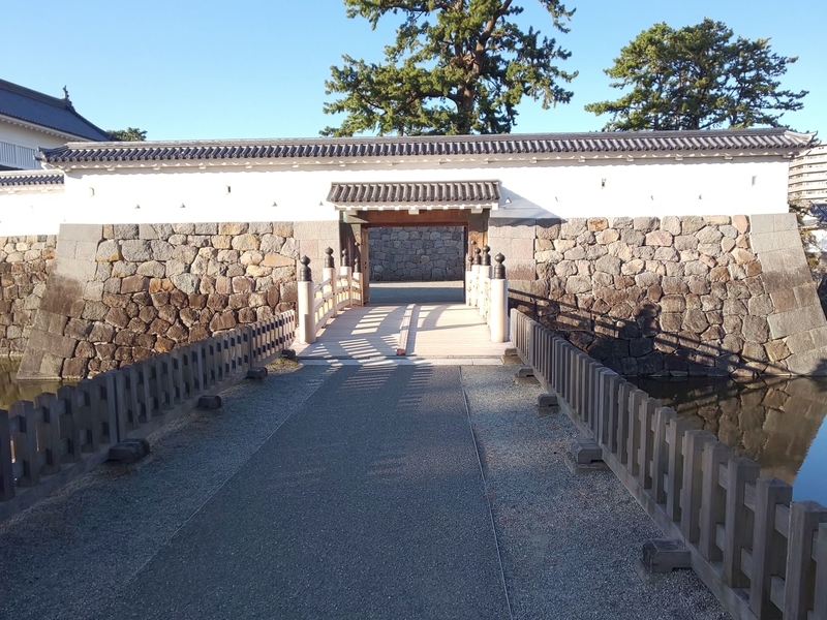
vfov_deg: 66.0
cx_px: 414
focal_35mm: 20
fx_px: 478
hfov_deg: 81.7
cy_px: 310
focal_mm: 3.45
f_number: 1.94
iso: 28
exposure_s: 1/322
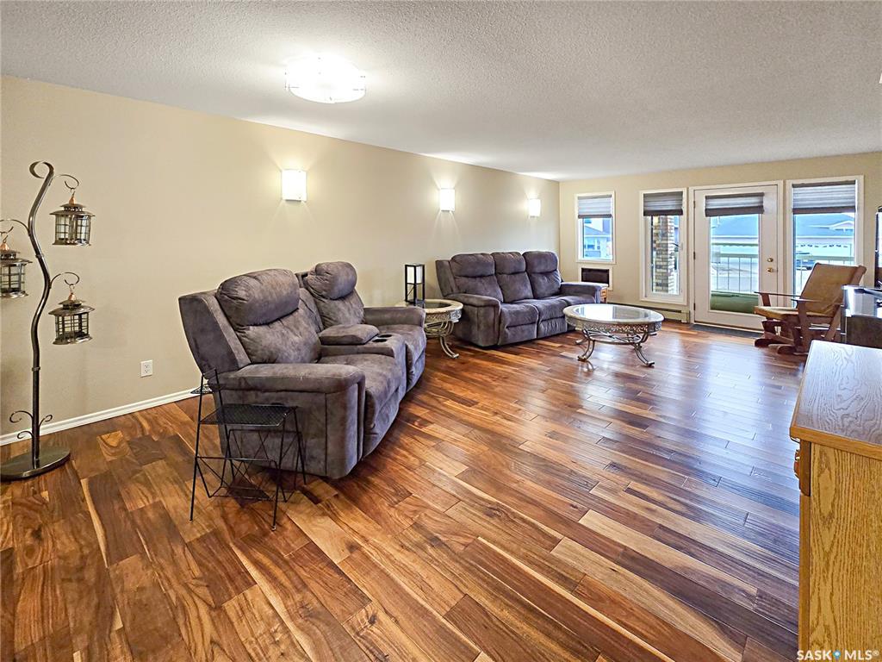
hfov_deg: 106.2
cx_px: 441
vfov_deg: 89.9
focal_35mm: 13
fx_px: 331
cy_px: 331
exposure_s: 1/60
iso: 320
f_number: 2.2
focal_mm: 2.2
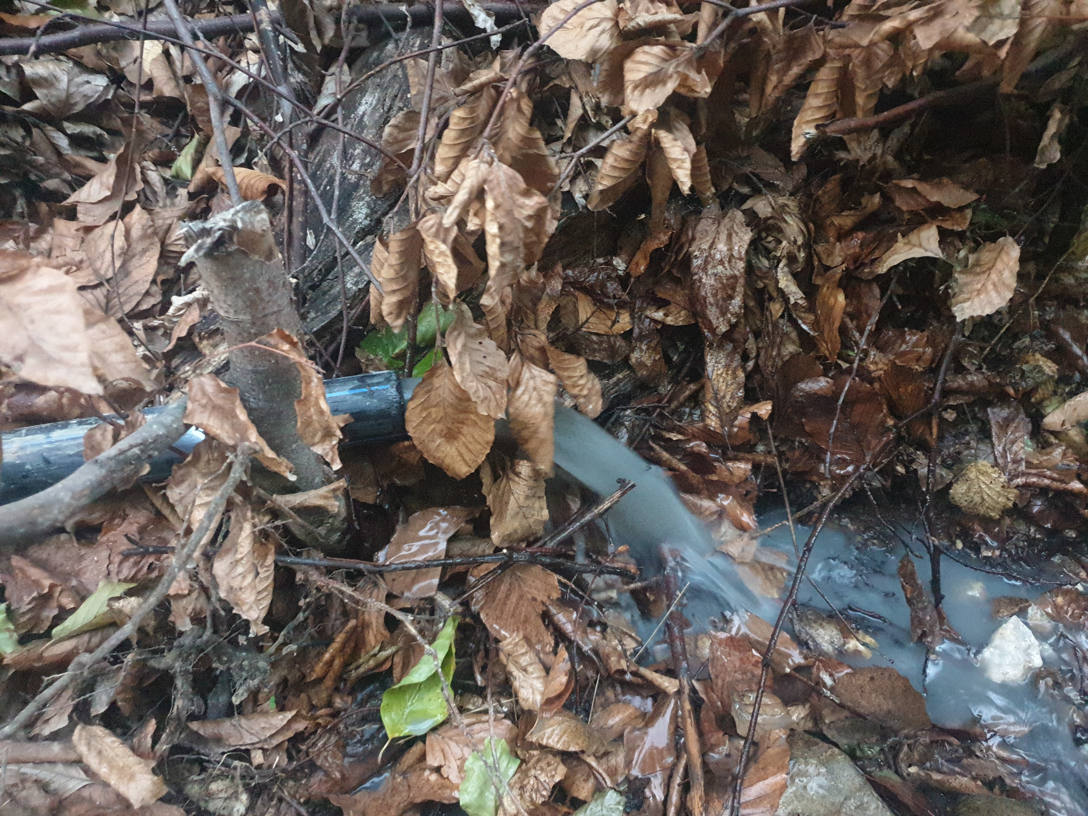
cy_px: 408
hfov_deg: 67.3
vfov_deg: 53.1
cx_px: 544
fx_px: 817
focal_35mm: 26
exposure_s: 1/25
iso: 1000
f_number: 1.5
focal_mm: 4.3
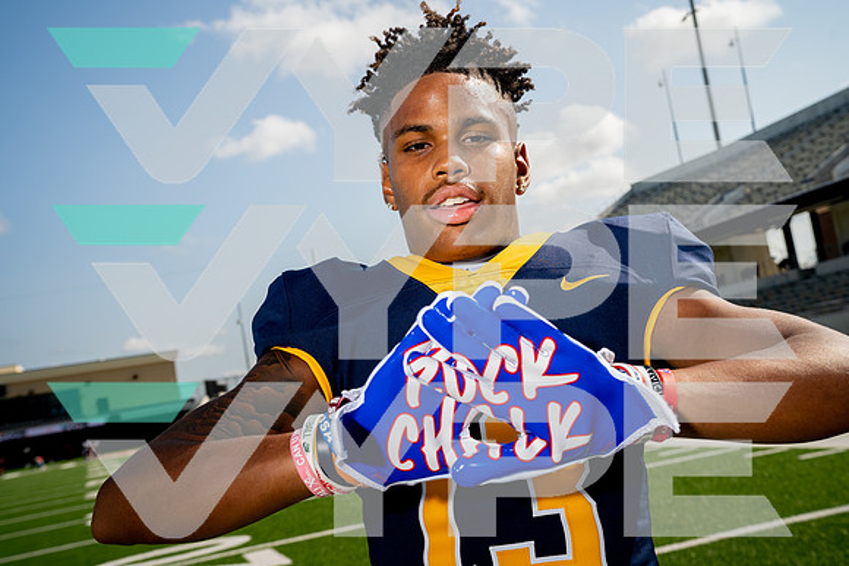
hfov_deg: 48.4
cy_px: 283
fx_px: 944
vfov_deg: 33.4
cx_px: 424
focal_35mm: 40
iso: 100
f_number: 7.1
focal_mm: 40
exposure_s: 1/250
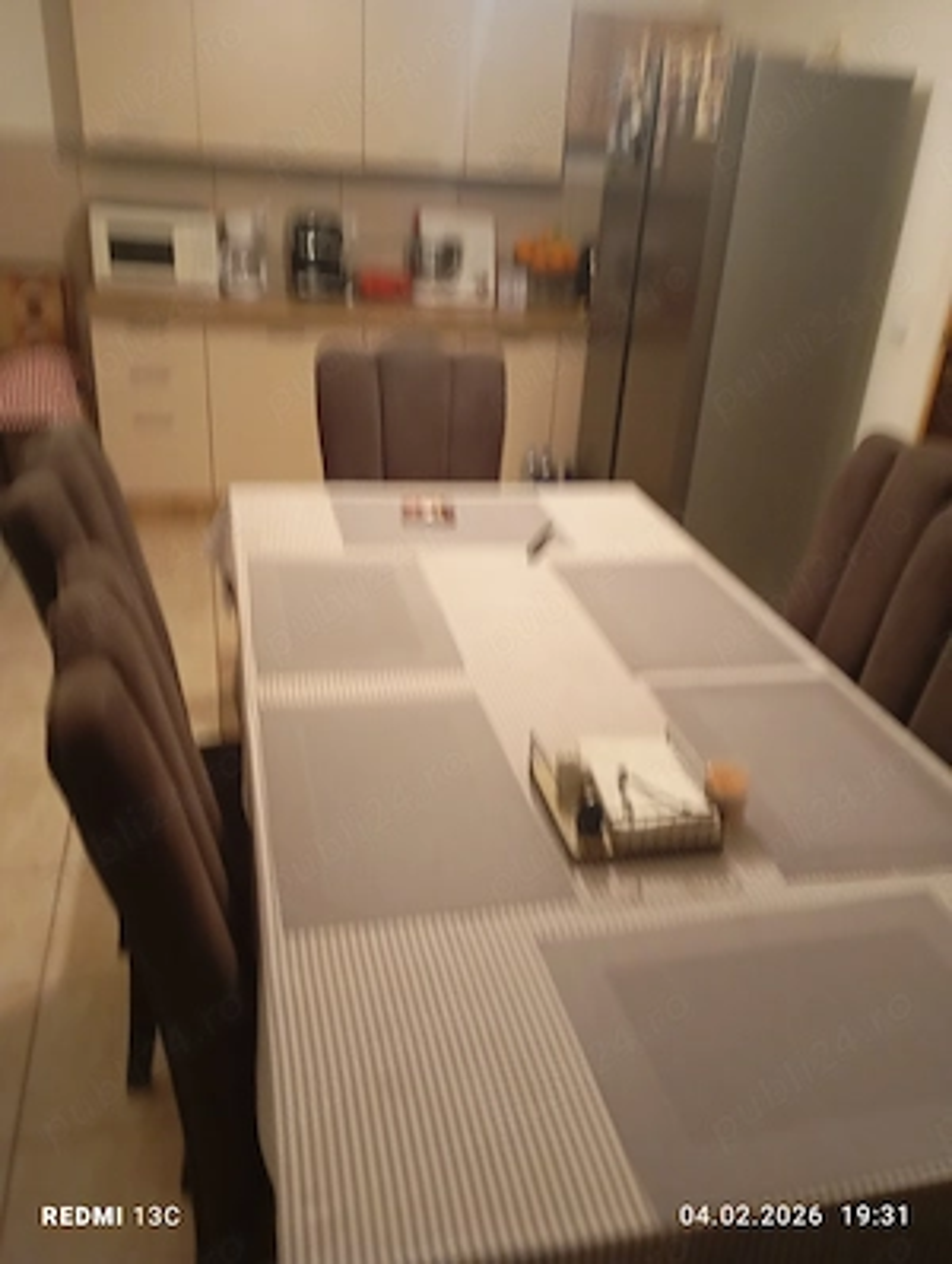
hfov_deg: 49.9
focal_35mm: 28
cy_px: 632
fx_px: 1023
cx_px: 476
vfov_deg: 63.4
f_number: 1.8
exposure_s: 1/20
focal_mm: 4.27
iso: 2040
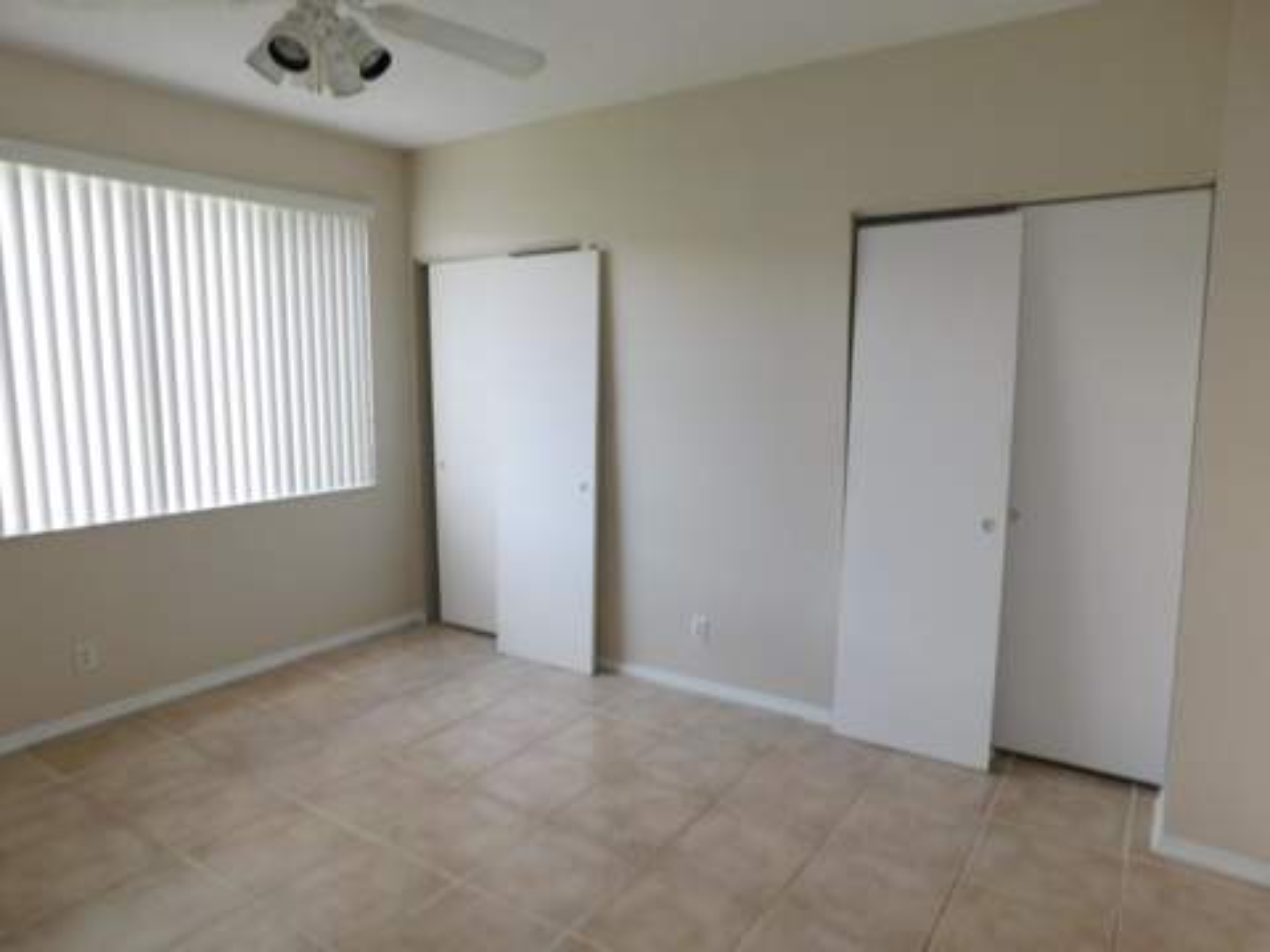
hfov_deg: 73.9
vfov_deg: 58.9
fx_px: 844
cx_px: 635
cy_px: 476
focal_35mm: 23
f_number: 3
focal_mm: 4
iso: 125
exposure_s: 1/80
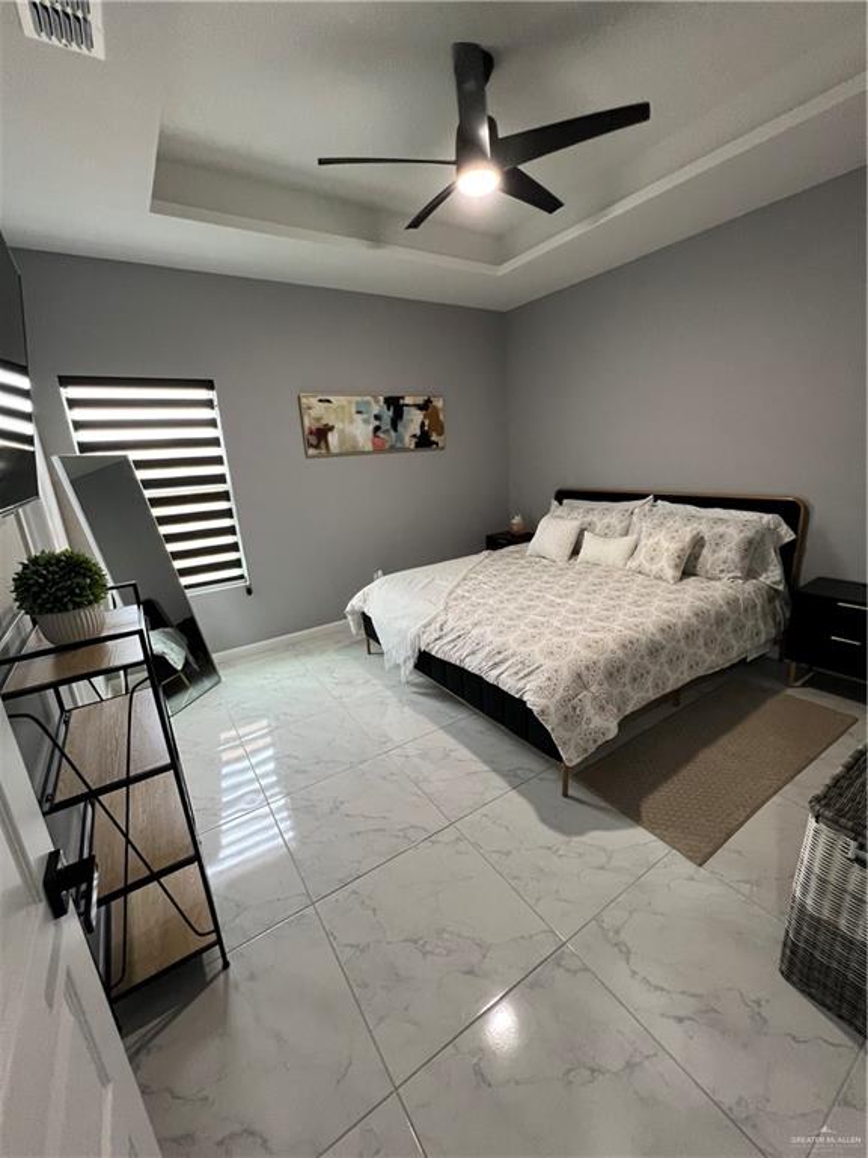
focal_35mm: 13
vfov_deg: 106.2
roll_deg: +4.0
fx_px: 435
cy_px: 579
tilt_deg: -15.8
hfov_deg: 89.9
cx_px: 434
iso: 200
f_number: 1.8
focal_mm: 1.57
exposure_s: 1/60
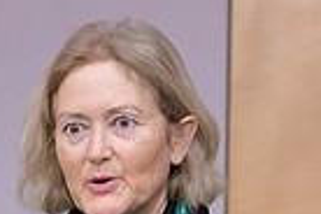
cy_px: 330
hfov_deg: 2.1
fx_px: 8622
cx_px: 102
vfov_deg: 1.4
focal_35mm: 967
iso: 5000
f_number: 4
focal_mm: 230
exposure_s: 1/400
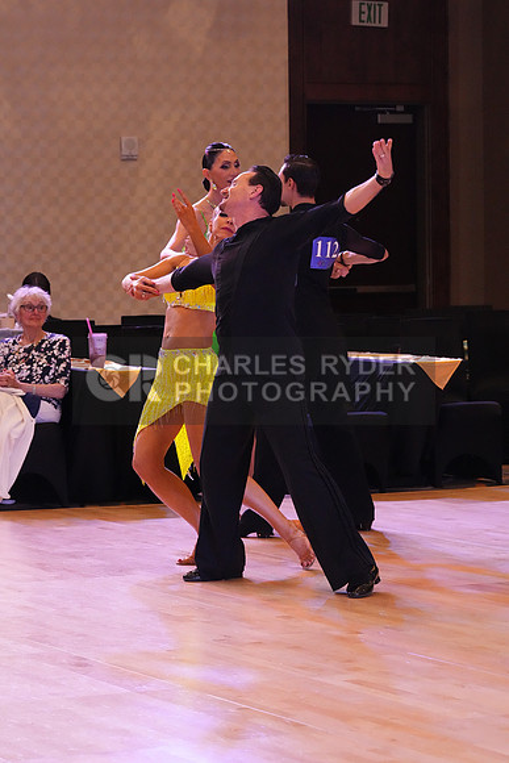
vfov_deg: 14.7
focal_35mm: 140
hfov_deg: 9.8
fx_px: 2967
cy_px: 382
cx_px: 254
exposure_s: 1/320
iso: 10000
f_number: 8
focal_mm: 140
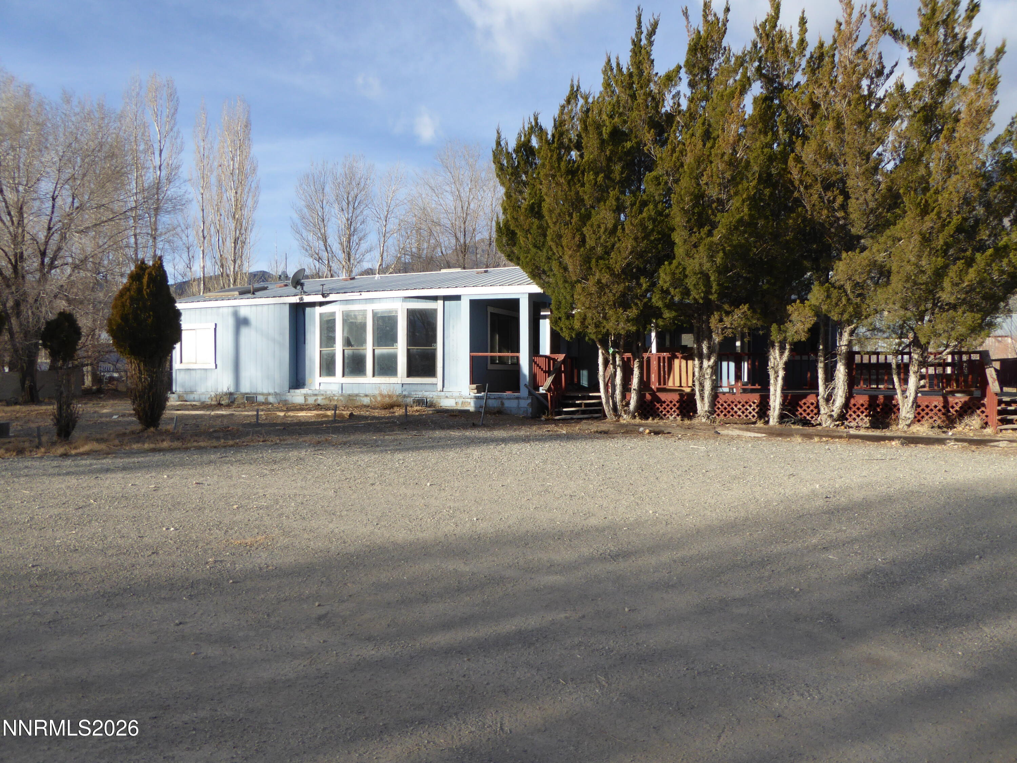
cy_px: 382
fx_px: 705
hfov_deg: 71.6
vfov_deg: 56.8
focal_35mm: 24
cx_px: 508
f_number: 3.3
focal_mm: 4.3
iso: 100
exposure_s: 1/640
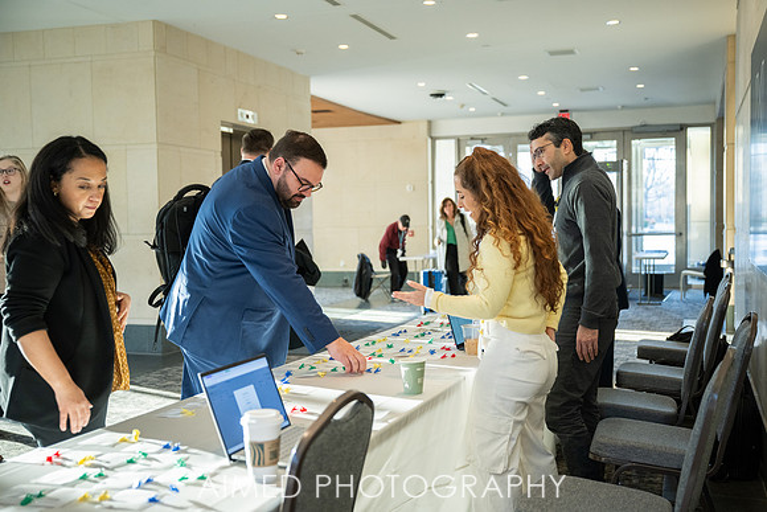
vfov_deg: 33.2
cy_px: 251
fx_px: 858
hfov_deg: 48.1
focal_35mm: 40
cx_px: 400
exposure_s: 1/200
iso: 1000
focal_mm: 38
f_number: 2.8
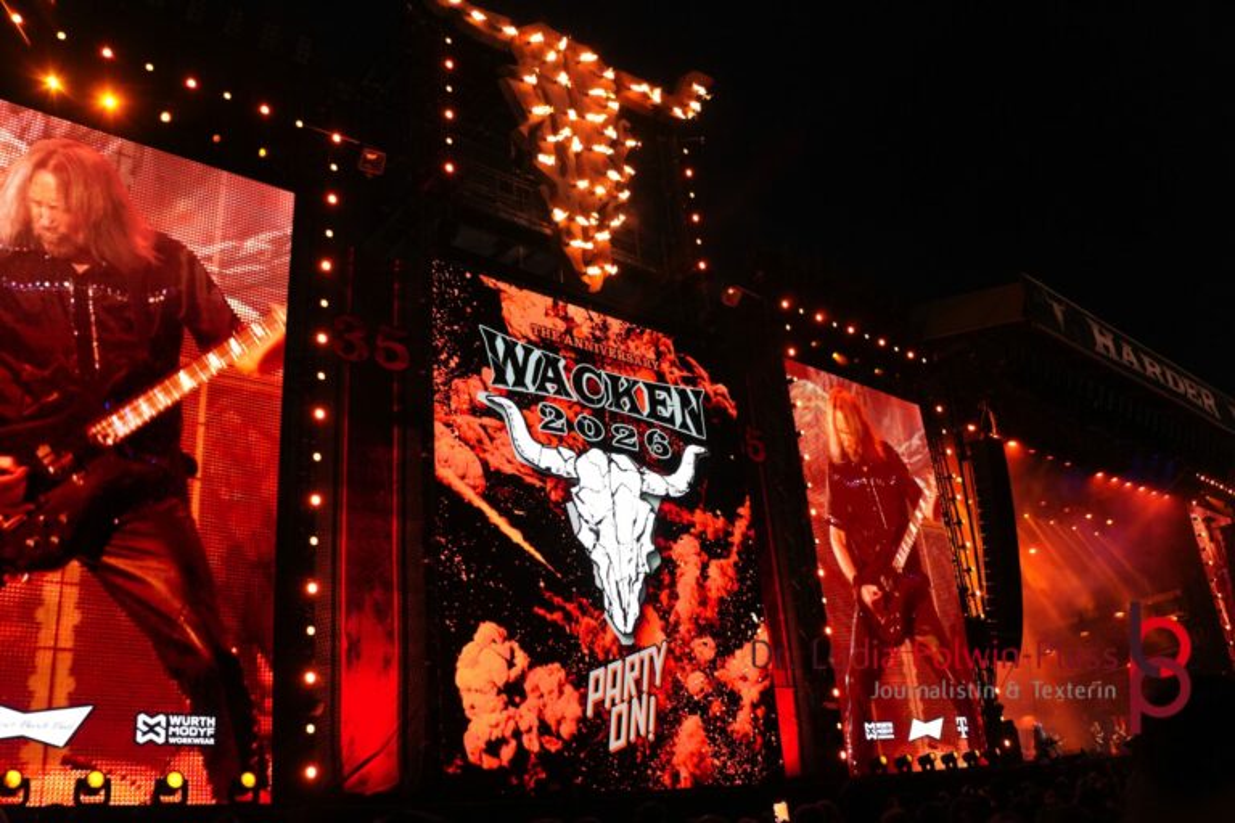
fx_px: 926
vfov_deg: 47.9
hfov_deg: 67.4
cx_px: 618
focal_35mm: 27
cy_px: 412
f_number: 3.5
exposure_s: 1/160
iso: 2000
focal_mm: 18
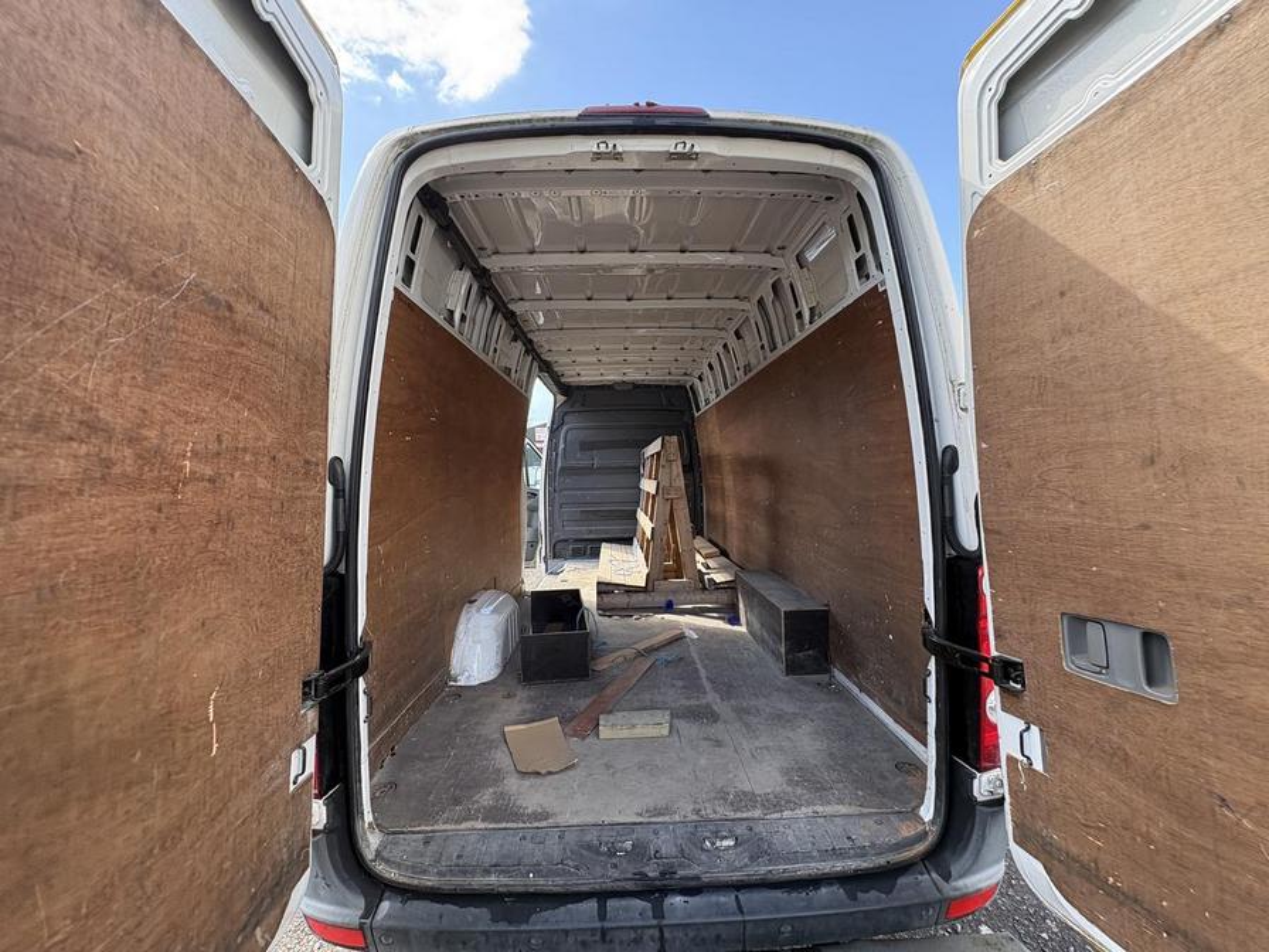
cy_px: 476
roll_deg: +4.1
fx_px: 513
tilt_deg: +0.7
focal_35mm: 14
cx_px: 634
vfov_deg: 85.7
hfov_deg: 102.1
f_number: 2.2
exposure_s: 1/160
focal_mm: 2.22
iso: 64
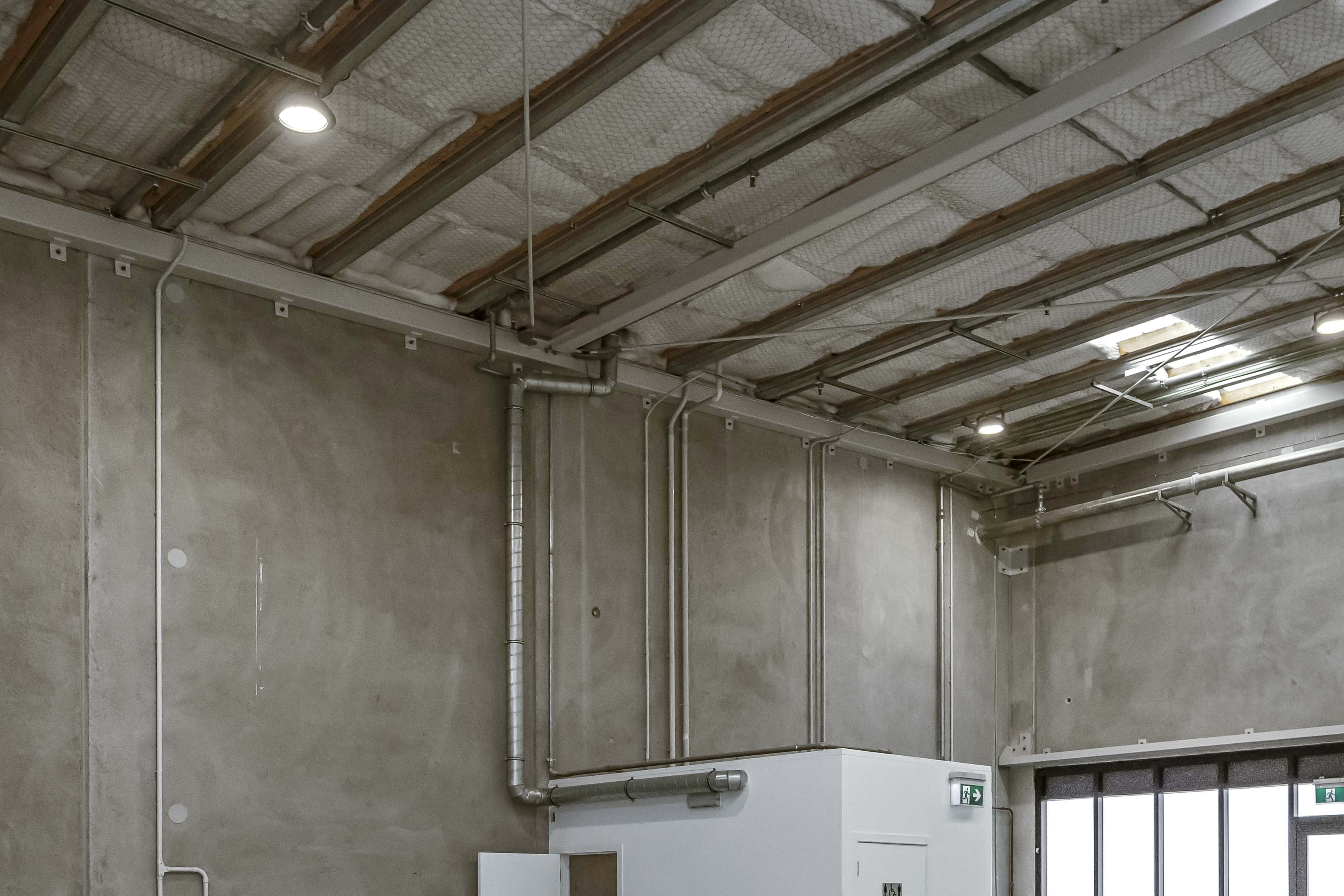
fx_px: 1312
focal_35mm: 35
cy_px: 918
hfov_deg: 54.2
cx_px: 739
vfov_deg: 34.0
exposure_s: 1/500
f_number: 5.6
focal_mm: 15.5
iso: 640
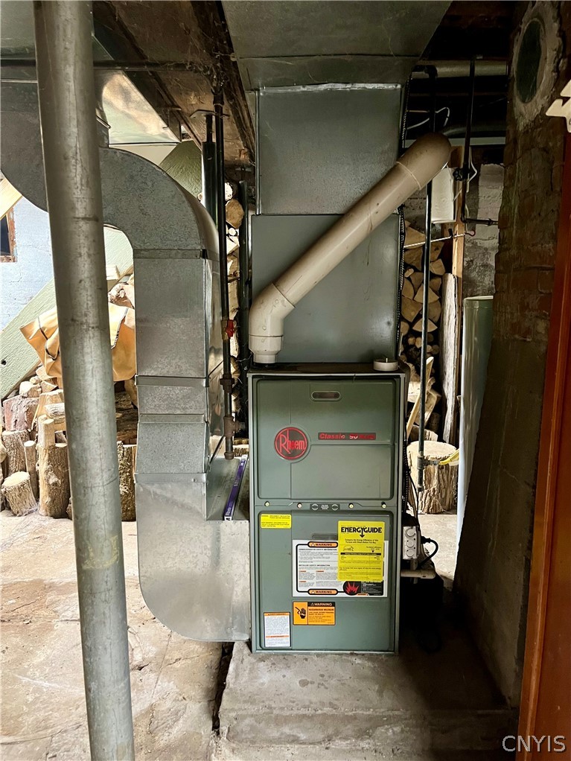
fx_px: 572
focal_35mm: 26
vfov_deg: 67.3
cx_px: 286
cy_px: 380
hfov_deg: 53.1
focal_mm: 5.1
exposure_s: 1/30
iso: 500
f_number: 1.6
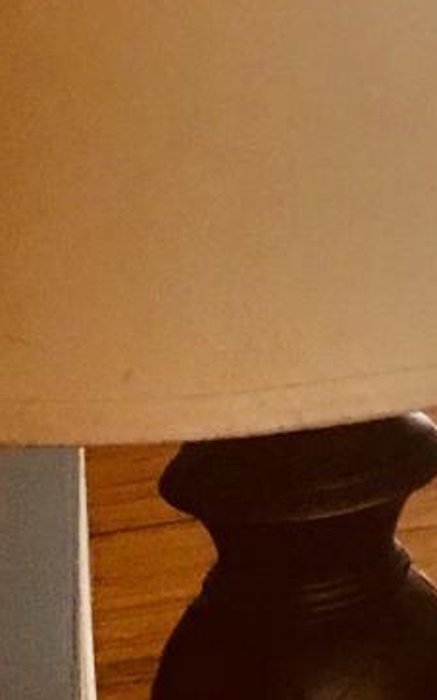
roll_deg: -0.1
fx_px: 3225
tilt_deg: -1.3
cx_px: 1376
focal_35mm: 169
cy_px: -621
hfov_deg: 6.9
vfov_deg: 11.4
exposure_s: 1/30
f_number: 2.2
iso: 32
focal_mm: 4.15
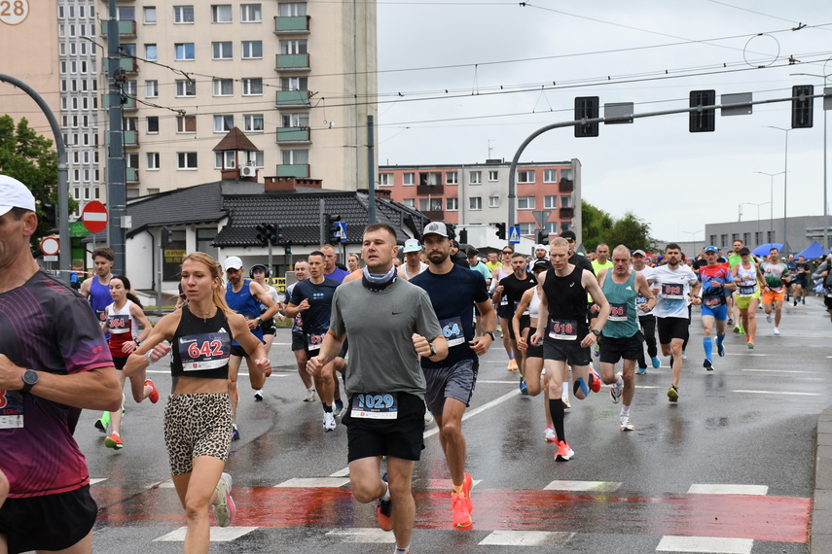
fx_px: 1733
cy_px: 277
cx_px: 416
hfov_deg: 27.0
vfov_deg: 18.2
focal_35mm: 75
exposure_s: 1/640
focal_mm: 50
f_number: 13
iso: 1000
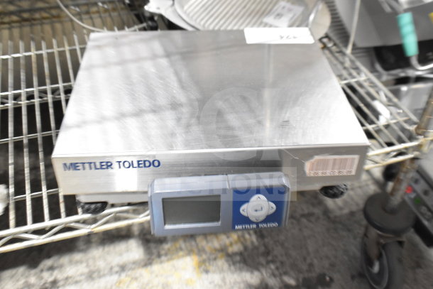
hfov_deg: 49.5
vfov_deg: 34.2
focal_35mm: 39
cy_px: 144
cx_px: 216
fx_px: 469
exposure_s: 1/40
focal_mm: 26
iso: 2500
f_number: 4
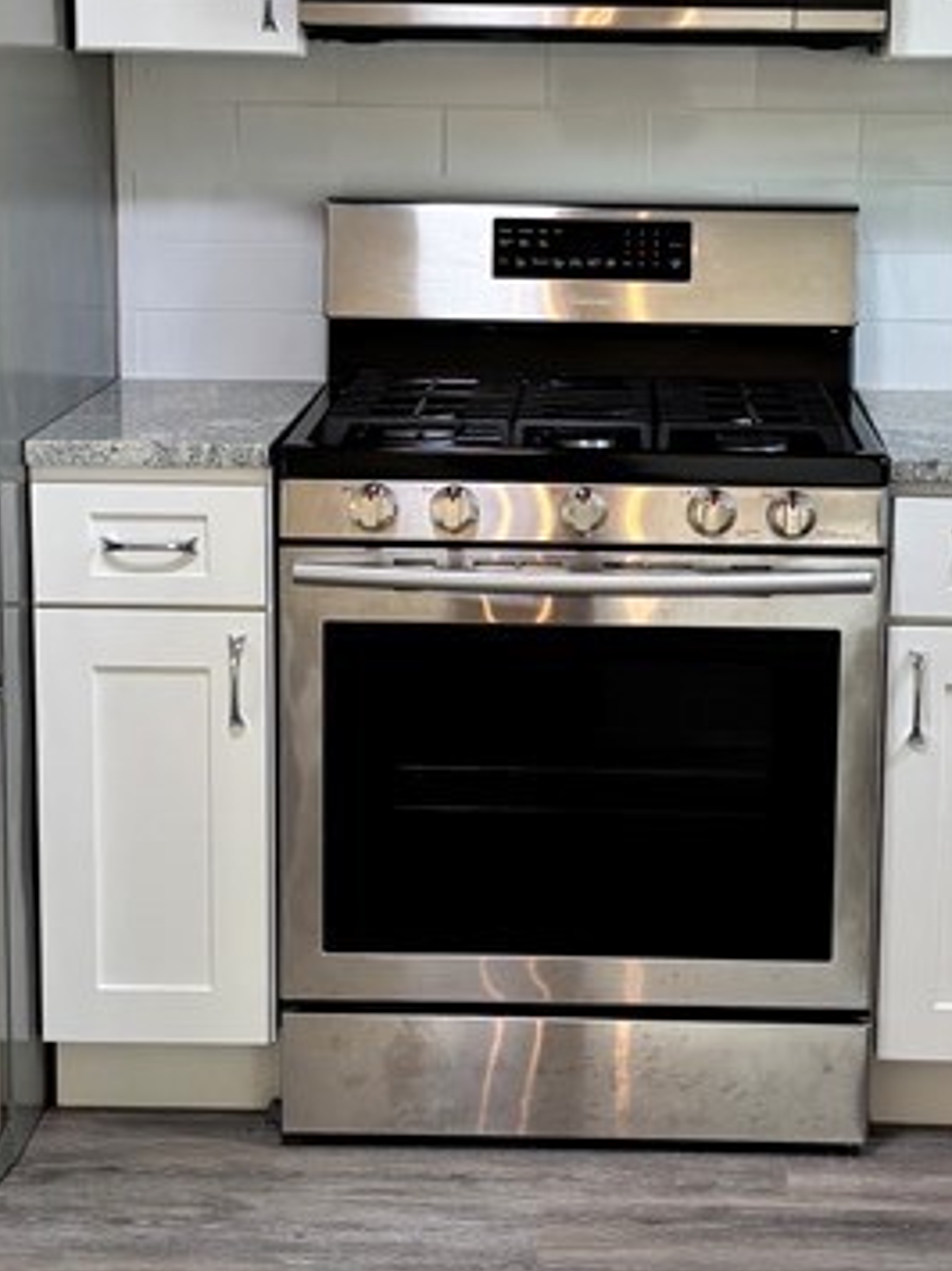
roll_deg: -1.1
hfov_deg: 19.6
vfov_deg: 25.9
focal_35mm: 75
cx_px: 594
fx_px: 2752
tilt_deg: -10.4
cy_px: 498
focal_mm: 5.96
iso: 80
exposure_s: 1/60
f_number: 1.6
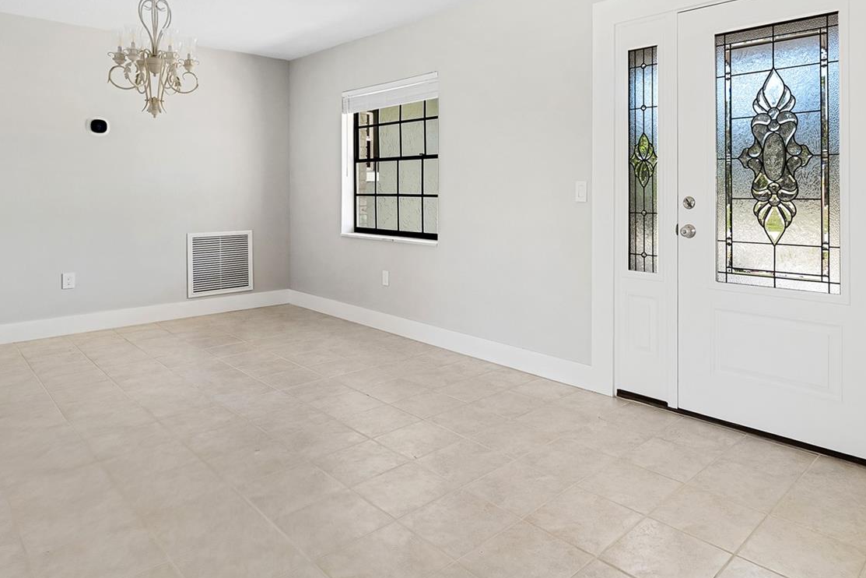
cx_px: 497
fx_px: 553
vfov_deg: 54.2
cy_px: 199
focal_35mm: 23
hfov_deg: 75.6
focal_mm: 16
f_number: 8
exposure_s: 1/20
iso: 400
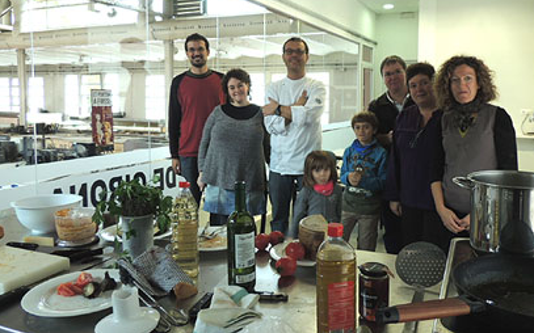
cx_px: 302
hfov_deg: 62.7
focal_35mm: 30
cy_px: 132
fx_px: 436
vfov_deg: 41.6
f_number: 3
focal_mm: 4.3
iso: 100
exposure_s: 1/30
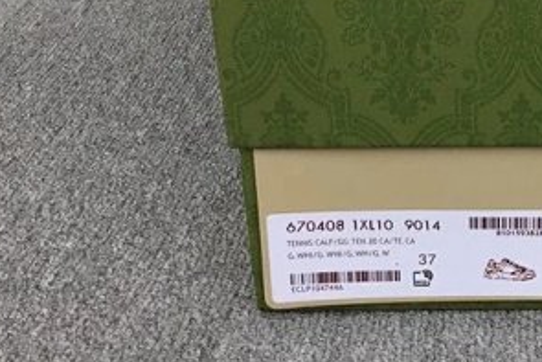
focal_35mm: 70
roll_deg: +0.2
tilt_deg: -20.2
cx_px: 536
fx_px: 1054
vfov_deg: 18.5
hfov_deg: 27.3
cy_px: -74
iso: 25
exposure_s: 1/181
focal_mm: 3.3
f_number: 2.4
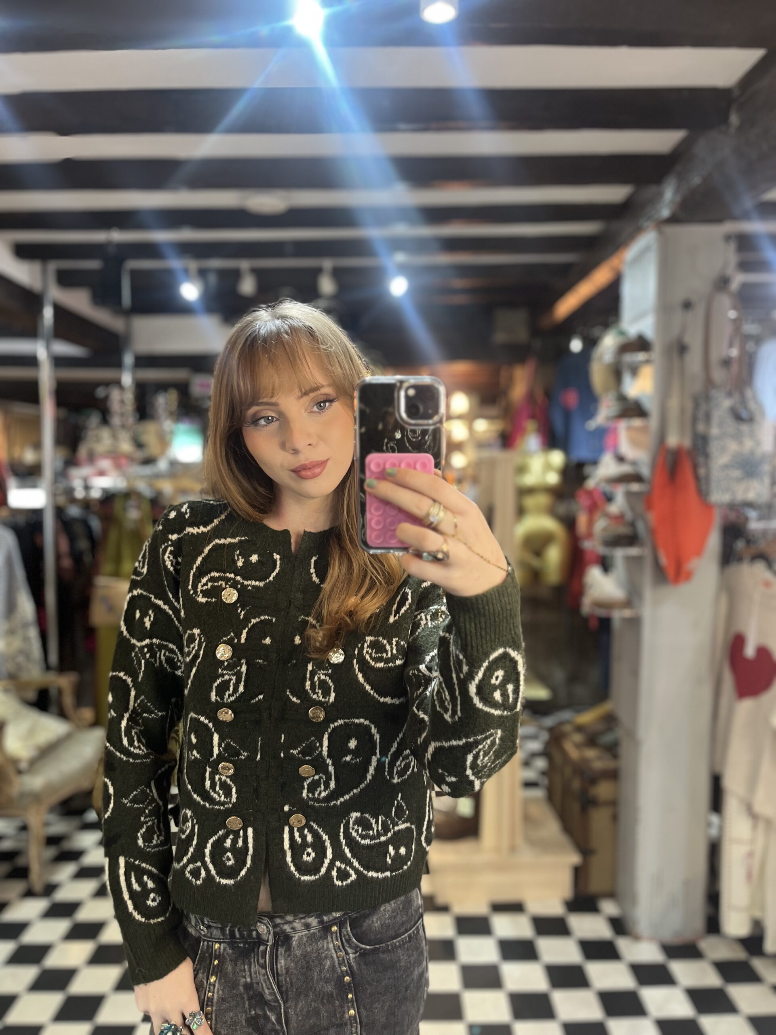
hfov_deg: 53.1
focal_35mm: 26
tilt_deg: -12.5
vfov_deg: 67.3
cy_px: 518
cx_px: 388
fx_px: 777
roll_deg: -0.8
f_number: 1.6
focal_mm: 5.1
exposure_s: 1/50
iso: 125
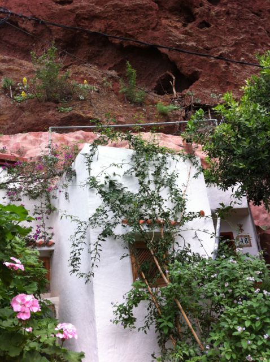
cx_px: 135
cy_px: 181
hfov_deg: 40.6
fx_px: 365
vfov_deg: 52.7
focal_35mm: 35
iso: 80
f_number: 2.8
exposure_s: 1/100
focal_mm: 3.85
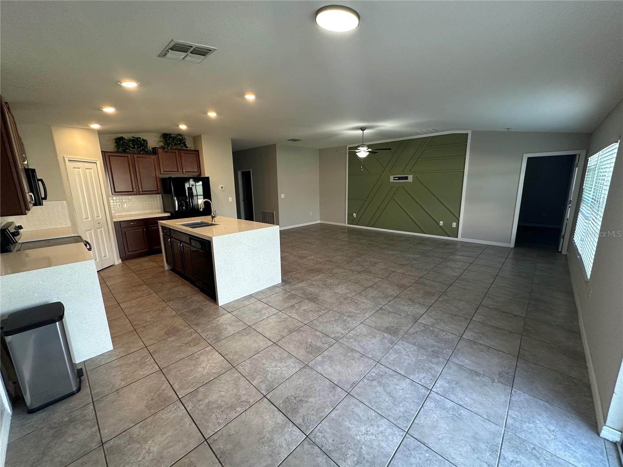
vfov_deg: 85.7
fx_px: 252
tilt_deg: -10.2
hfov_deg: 102.1
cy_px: 234
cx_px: 312
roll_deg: +1.5
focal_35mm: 14
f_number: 2.2
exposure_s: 1/120
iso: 200
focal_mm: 2.22
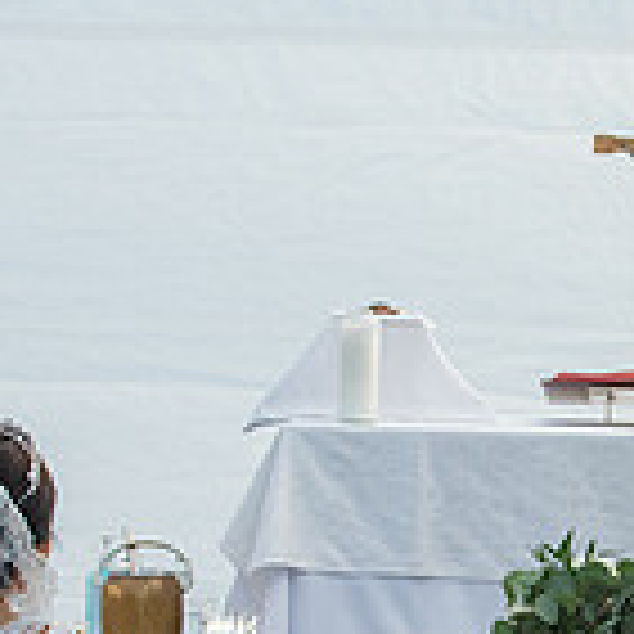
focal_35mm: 260
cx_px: 683
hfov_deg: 6.7
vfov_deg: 6.7
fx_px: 5388
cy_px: 627
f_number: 5.6
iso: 640
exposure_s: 1/250
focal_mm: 70
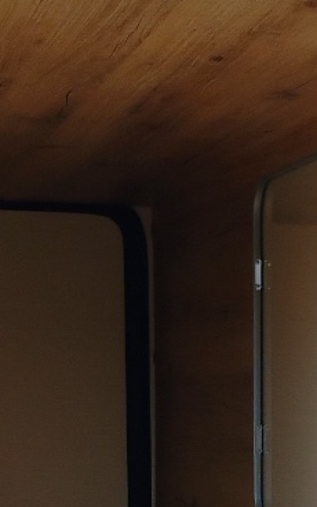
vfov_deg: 15.9
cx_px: 391
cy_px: 575
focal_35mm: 127
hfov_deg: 10.1
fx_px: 1756
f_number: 1.8
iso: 20
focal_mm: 4
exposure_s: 1/1203
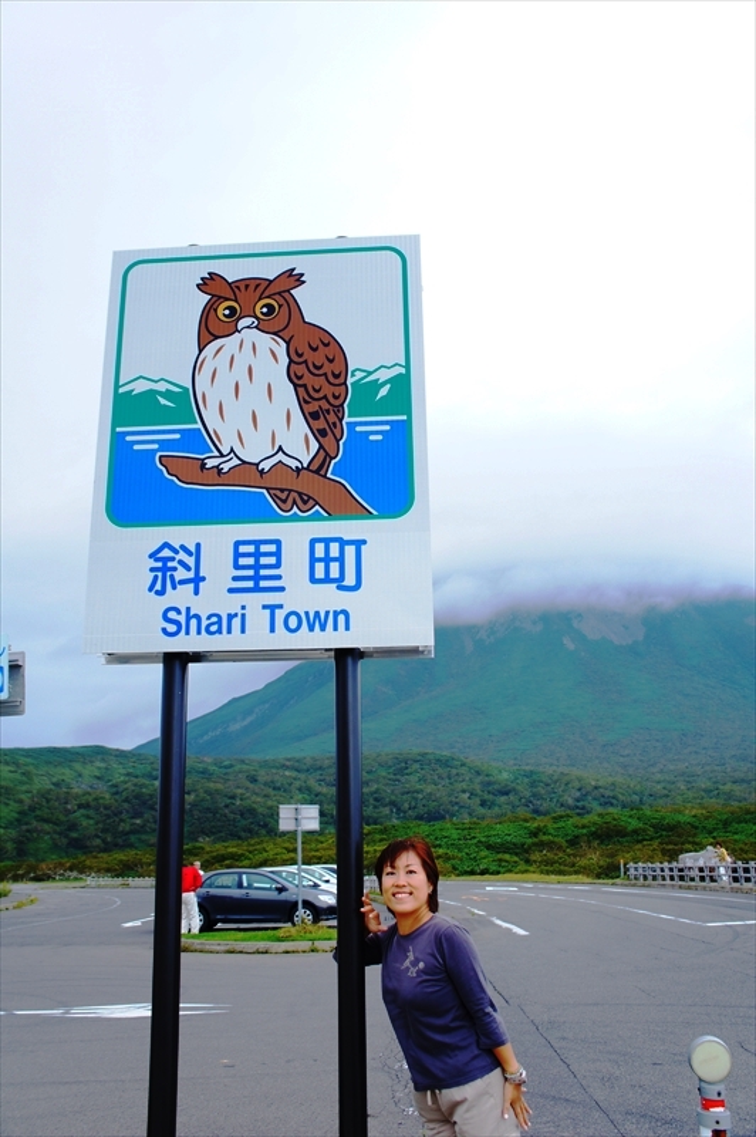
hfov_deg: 43.5
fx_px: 947
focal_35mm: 30
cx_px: 378
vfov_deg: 62.0
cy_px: 568
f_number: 5.6
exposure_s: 1/320
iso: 200
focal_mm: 20
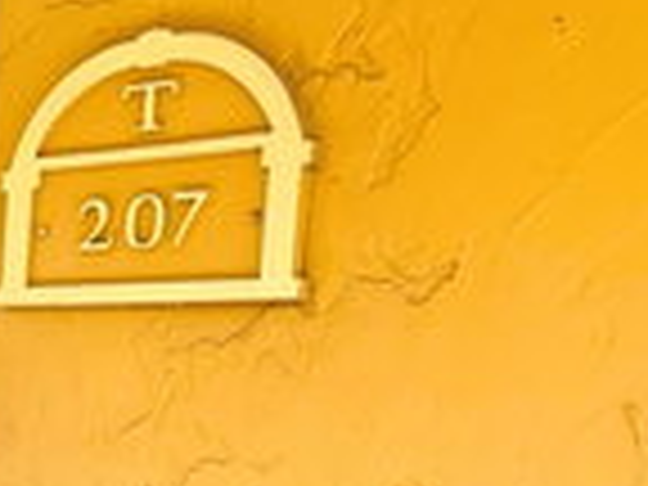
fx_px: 1610
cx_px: -182
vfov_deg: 16.6
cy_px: 554
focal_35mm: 86
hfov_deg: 20.8
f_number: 1.8
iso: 16
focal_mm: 3
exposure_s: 1/160
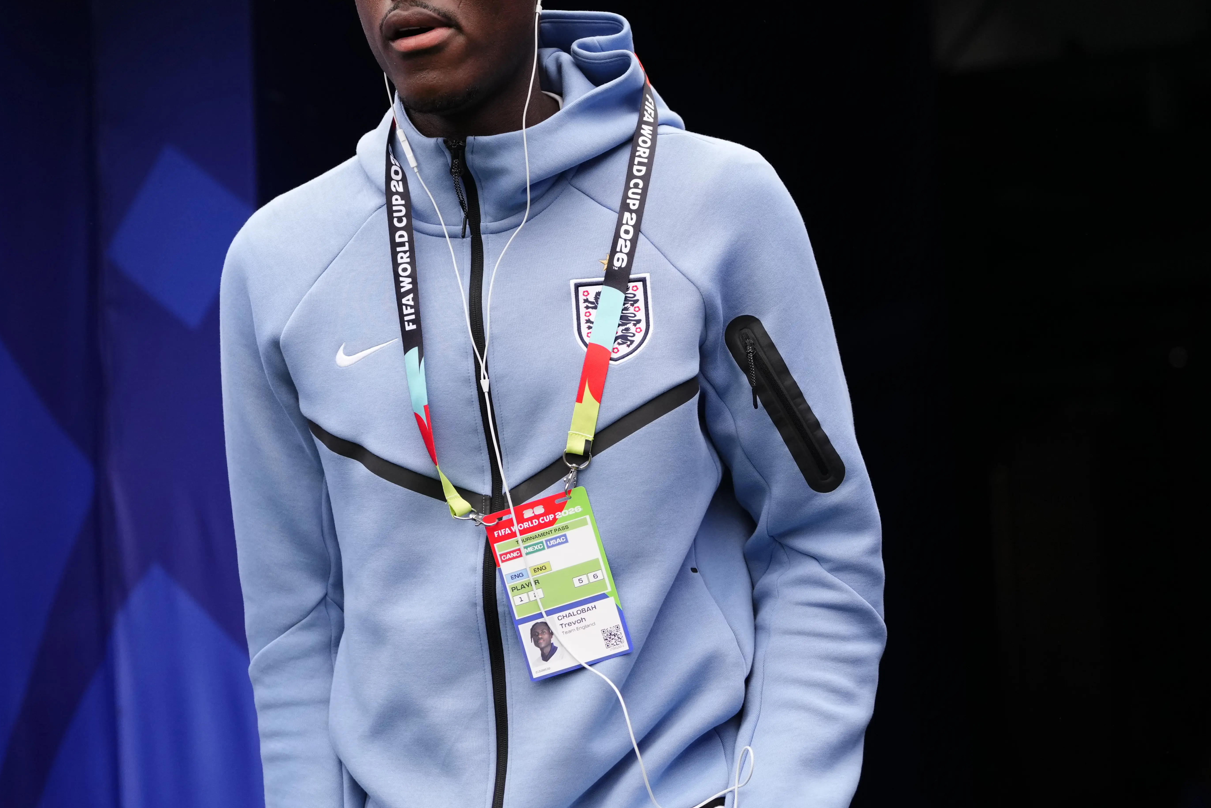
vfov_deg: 12.4
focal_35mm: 110
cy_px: 285
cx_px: 476
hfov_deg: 18.6
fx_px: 3700
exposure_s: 1/6400
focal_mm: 70
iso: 1600
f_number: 2.8
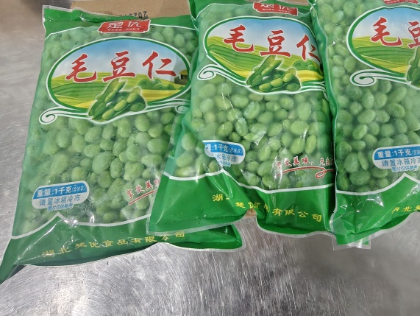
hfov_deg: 77.1
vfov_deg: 62.2
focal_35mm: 21
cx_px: 270
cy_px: 109
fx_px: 255
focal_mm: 2.3
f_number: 2
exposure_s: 1/63
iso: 8000
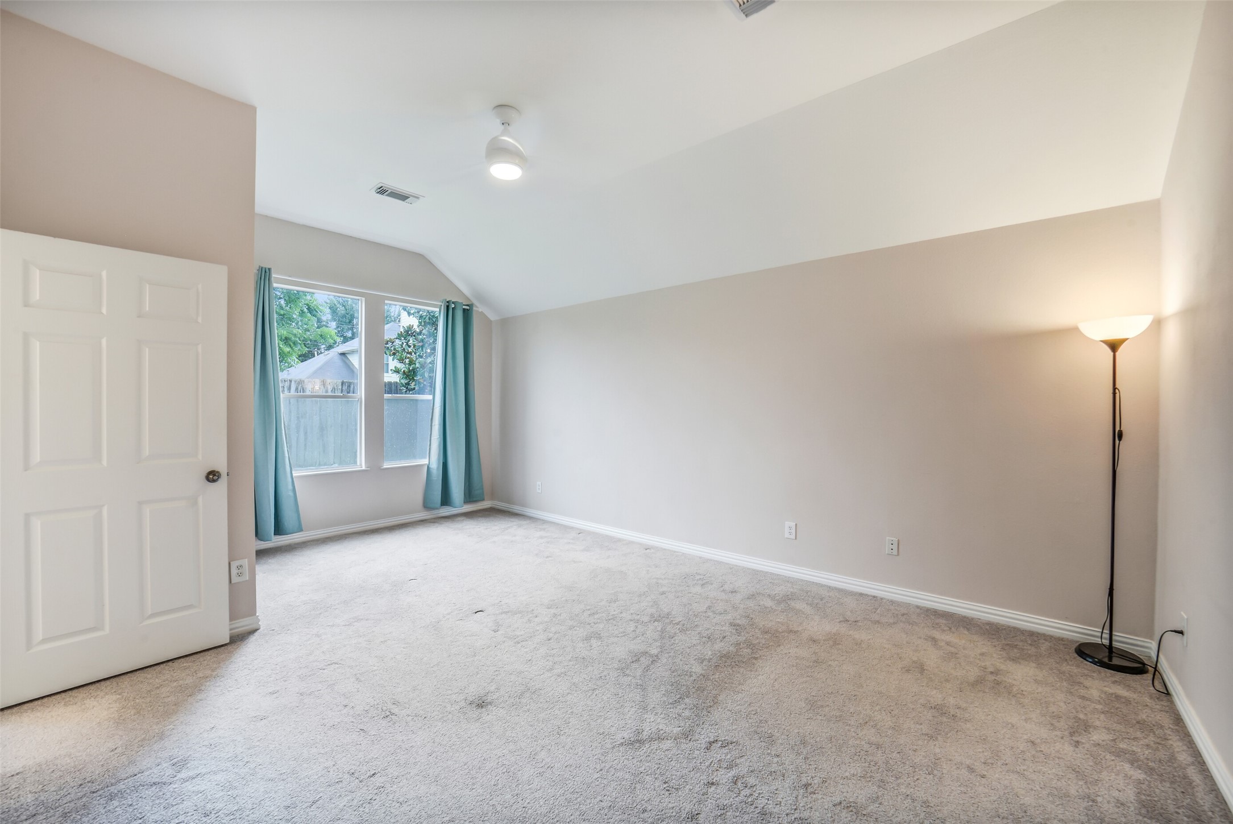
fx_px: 480
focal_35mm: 14
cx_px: 616
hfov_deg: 104.2
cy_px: 412
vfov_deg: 81.3
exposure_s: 1/13
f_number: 11
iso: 500
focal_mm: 14
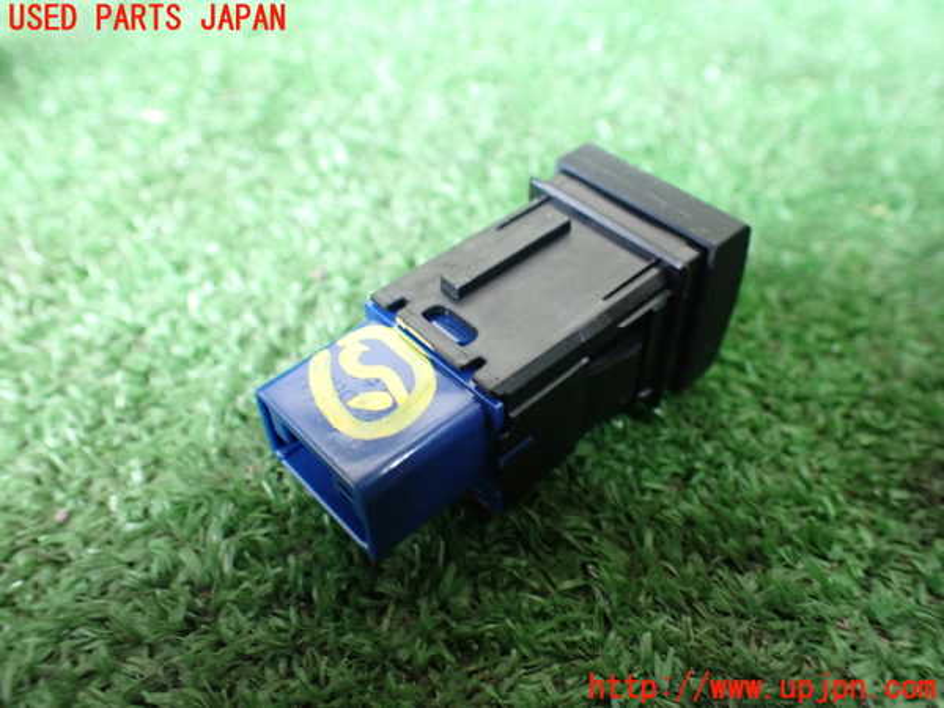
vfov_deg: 46.8
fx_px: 818
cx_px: 472
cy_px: 354
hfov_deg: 60.0
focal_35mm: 30
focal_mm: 5.4
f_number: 2.3
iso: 800
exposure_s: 1/50
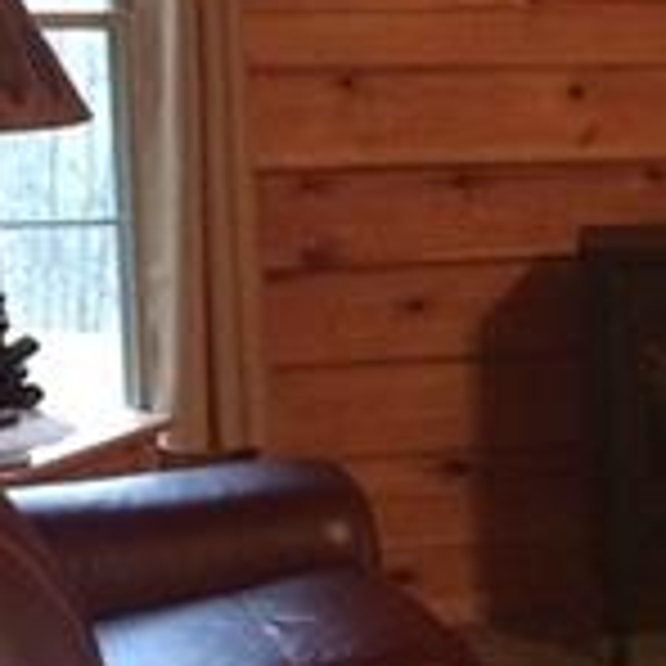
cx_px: 1071
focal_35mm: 133
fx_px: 2895
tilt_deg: -12.2
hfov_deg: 12.3
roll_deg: -1.5
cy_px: 441
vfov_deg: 13.1
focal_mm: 4.15
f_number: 2.2
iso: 320
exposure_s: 1/30
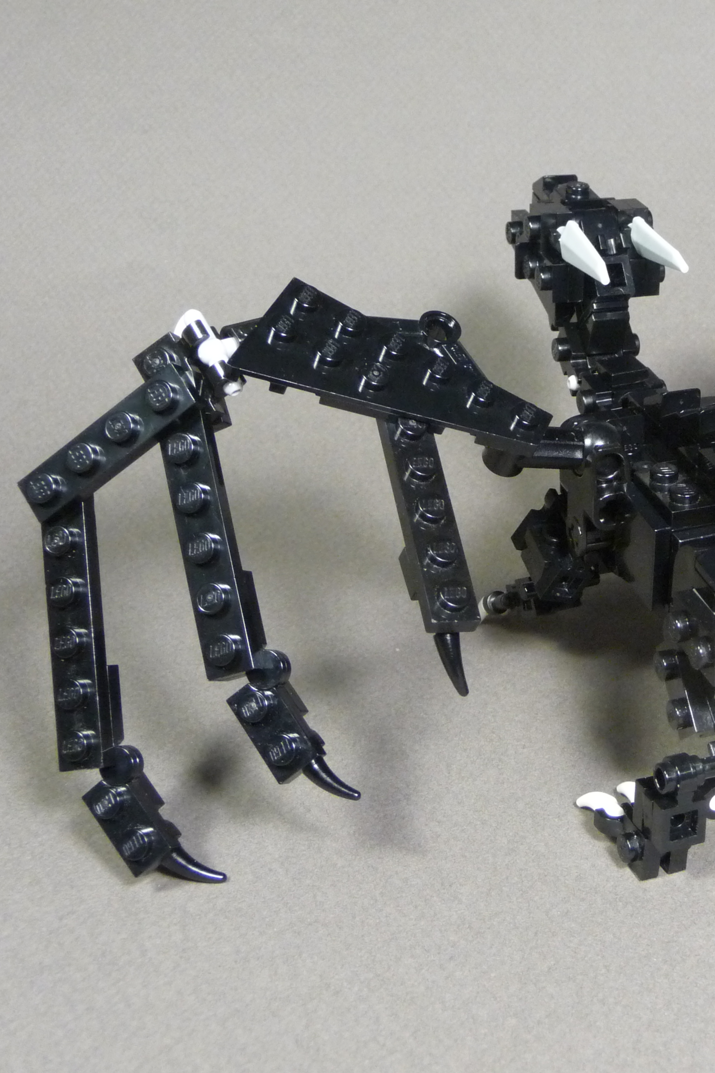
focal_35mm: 50
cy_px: 536
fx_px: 1490
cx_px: 667
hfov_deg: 26.0
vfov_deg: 39.6
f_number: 3.7
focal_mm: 6
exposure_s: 1/13
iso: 400
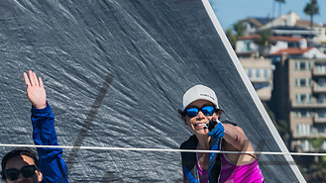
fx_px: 4253
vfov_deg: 2.5
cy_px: 295
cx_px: 156
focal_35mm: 492
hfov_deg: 4.4
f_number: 6.3
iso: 160
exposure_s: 1/640
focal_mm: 120
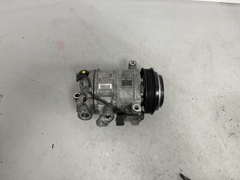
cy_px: 90
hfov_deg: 69.4
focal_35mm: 25
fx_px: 173
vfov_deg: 54.9
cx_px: 120
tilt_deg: -73.3
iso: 64
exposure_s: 1/50
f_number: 1.6
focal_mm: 5.1
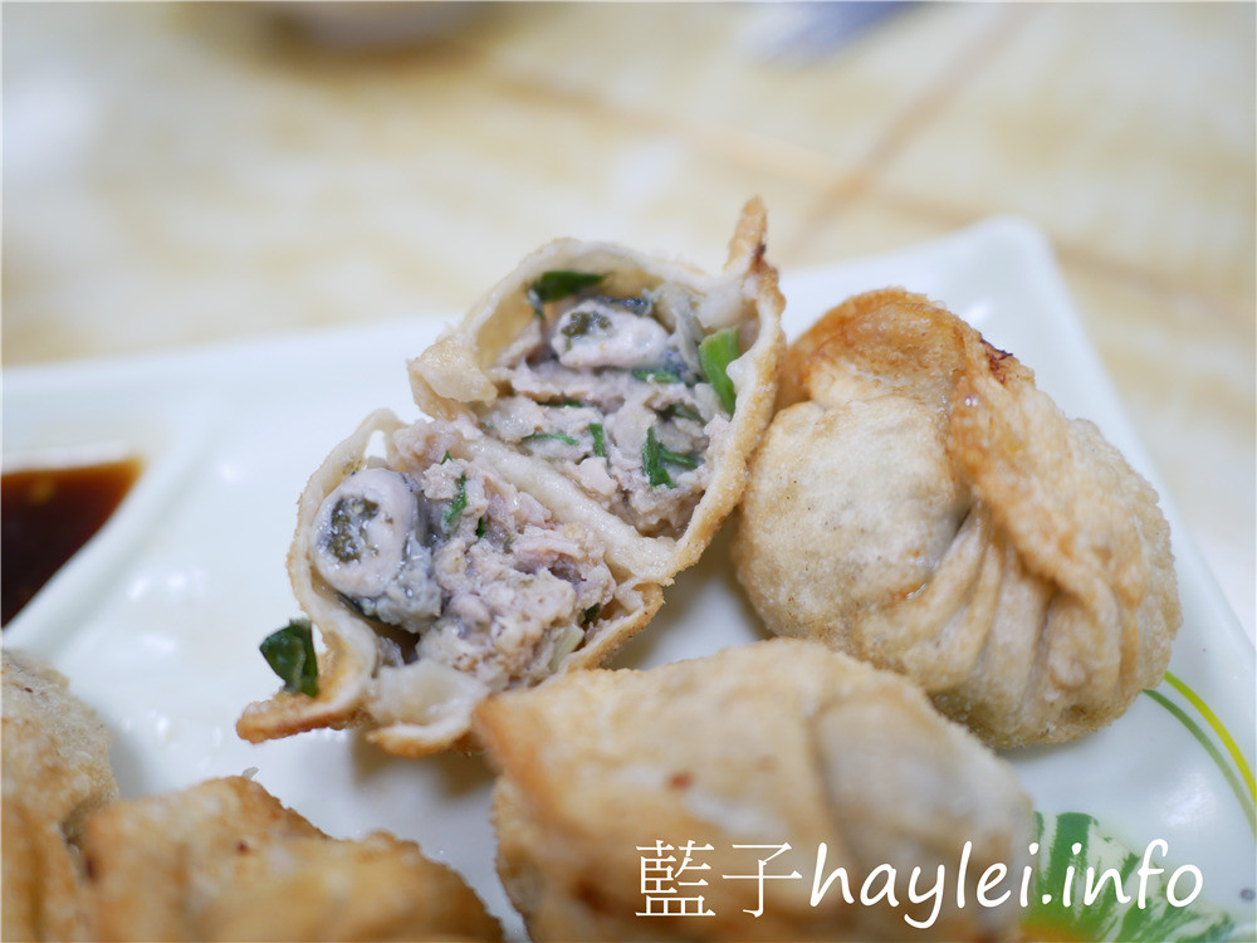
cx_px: 628
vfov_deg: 46.8
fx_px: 1089
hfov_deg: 60.0
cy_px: 472
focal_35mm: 30
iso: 250
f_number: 1.7
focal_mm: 15
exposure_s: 1/60
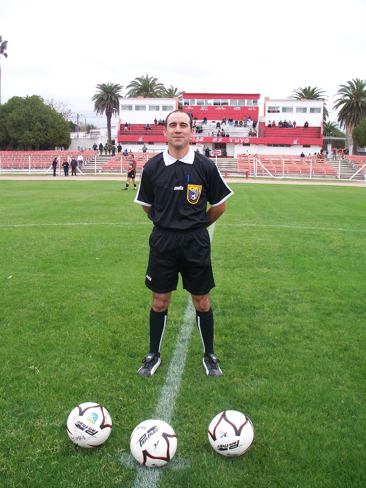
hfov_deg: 38.7
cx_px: 179
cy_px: 244
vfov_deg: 50.1
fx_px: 522
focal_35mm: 37
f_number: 2.8
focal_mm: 7.54
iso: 64
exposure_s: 1/160
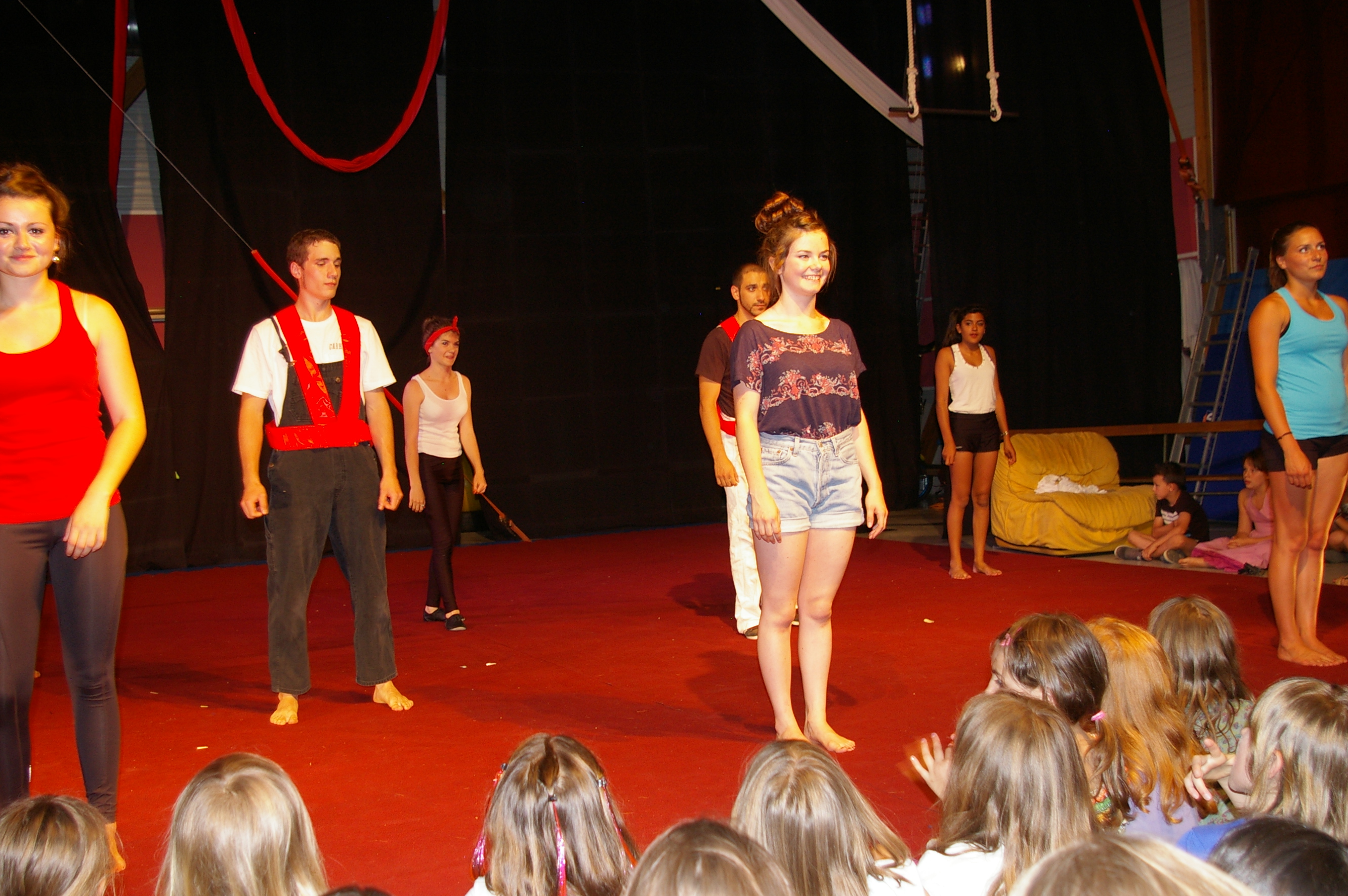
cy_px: 475
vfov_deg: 37.2
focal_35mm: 36
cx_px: 640
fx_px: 1330
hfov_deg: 53.7
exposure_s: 1/30
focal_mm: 21
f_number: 4.5
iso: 400
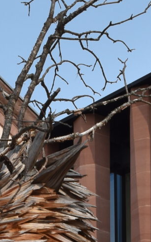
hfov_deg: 7.5
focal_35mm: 176
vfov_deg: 10.6
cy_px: 534
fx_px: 1158
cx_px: 81
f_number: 10
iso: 200
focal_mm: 22
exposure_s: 1/400
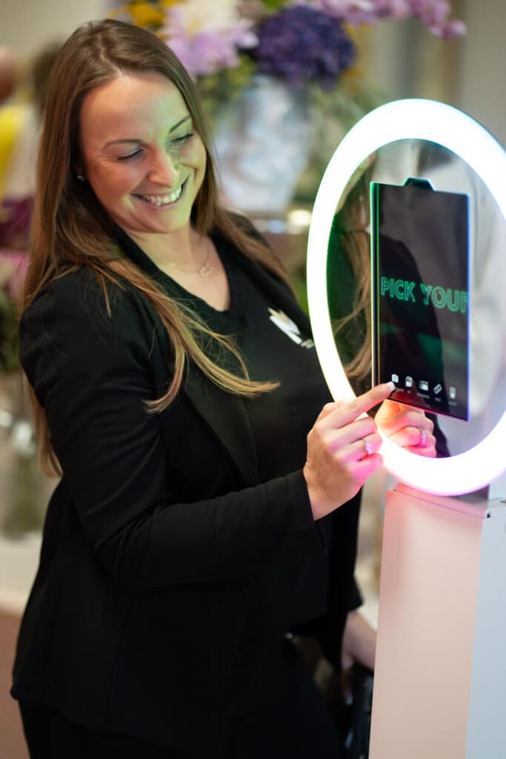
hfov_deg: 16.1
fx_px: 1791
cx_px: 253
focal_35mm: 85
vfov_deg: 23.9
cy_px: 380
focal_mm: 85
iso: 1600
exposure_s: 1/500
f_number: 1.8
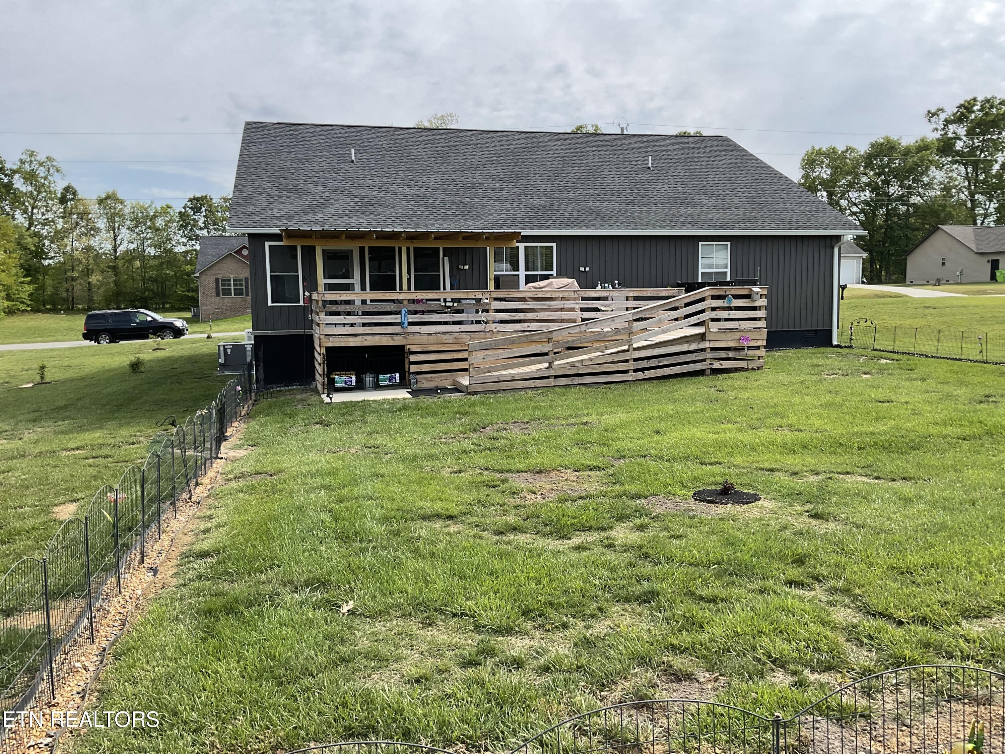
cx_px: 502
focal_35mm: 29
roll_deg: +1.1
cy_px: 377
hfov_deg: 61.7
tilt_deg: -4.7
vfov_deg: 48.2
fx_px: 842
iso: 16
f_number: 1.8
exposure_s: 1/1195
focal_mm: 3
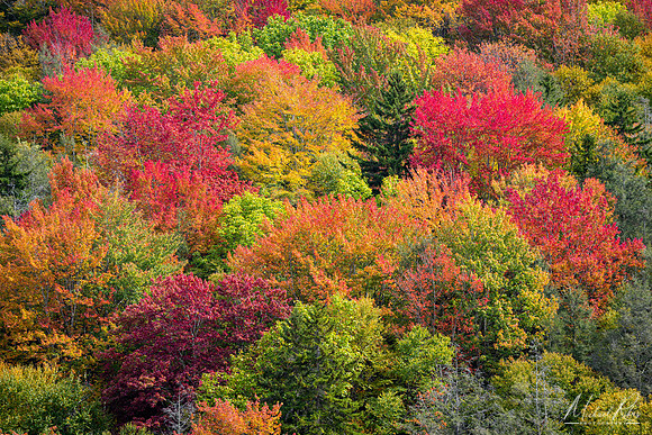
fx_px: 3624
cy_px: 218
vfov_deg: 6.9
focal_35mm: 200
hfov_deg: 10.3
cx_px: 326
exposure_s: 1/60
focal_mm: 200
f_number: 8
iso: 100
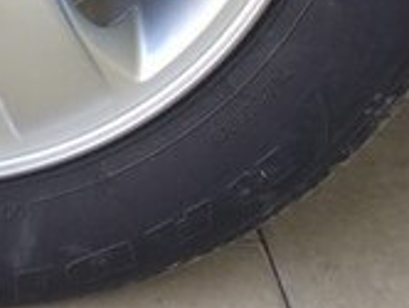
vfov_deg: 11.7
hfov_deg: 16.6
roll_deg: -1.5
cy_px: -292
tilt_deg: -20.2
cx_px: -34
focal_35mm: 115
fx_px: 1361
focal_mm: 4.15
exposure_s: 1/33
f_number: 2.2
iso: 40
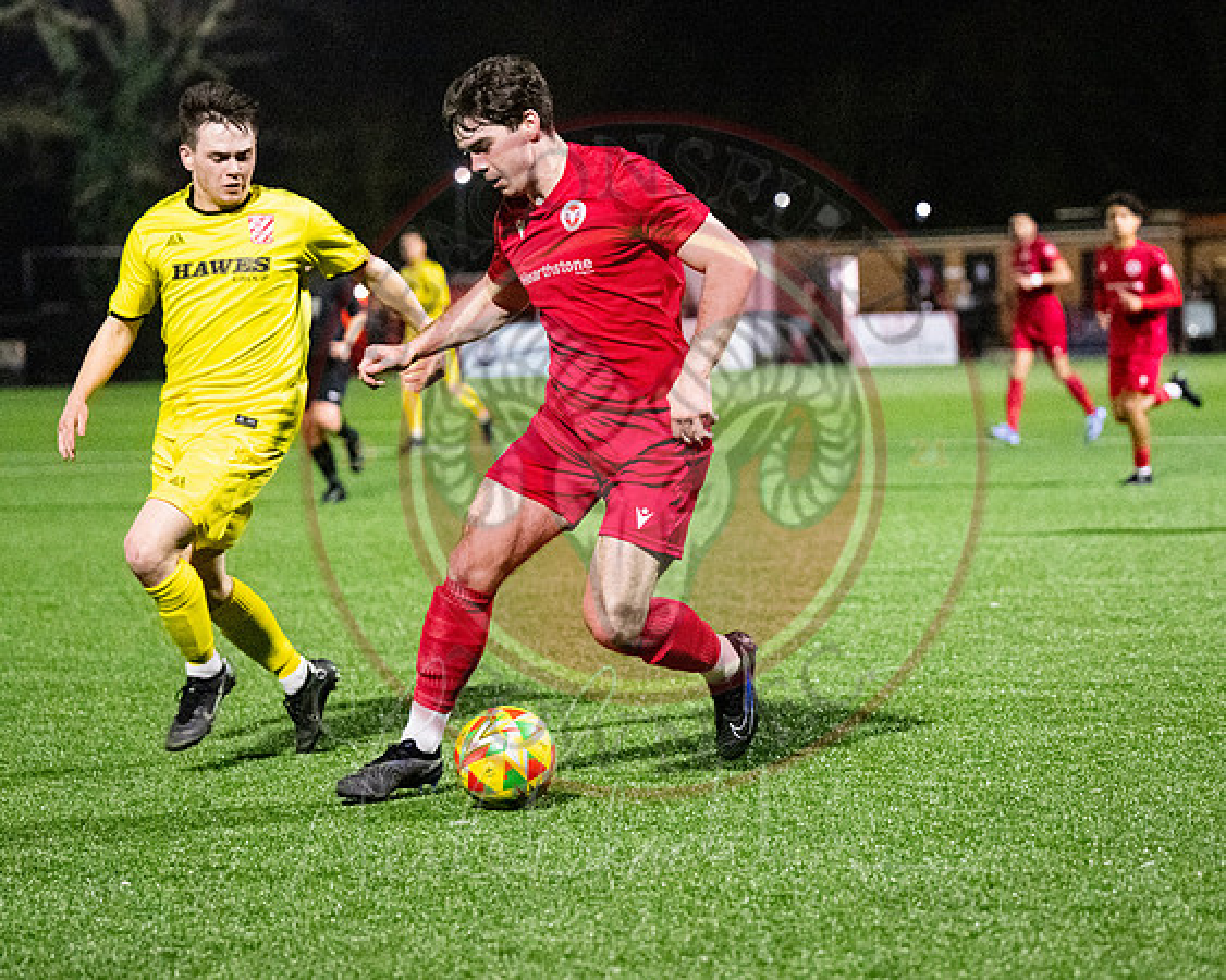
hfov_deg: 14.4
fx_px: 4831
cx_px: 830
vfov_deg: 11.6
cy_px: 508
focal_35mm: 133
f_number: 2.8
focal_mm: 92
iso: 8000
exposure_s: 1/1000
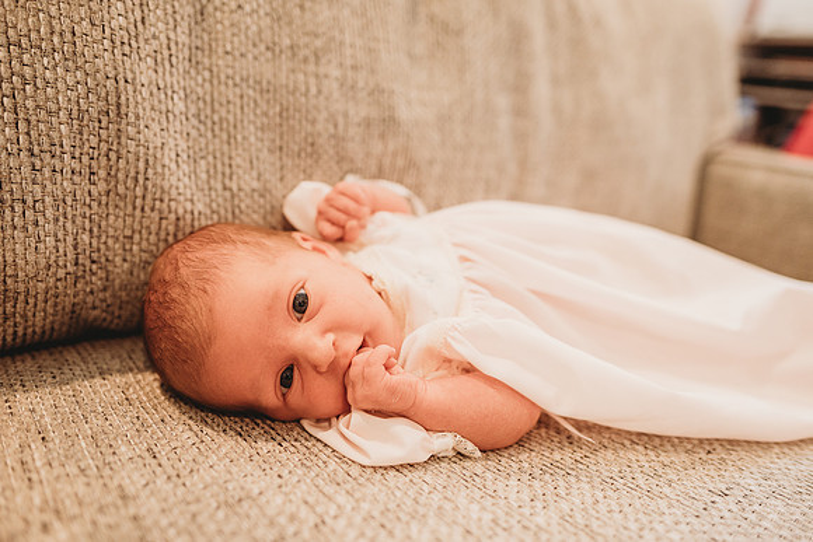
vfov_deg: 53.2
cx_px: 406
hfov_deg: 73.7
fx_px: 542
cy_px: 271
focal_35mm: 24
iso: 800
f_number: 2.5
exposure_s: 1/160
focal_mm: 24
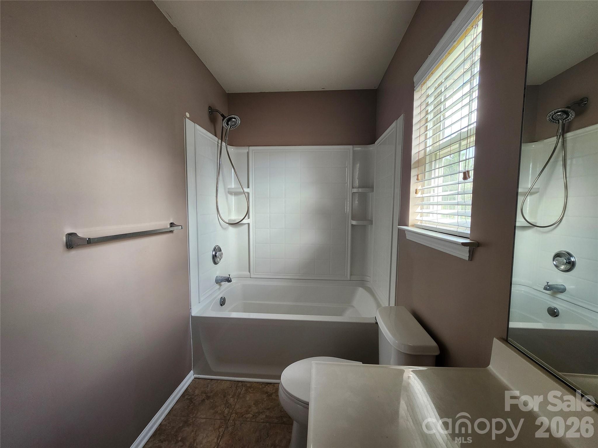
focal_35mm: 13
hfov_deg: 106.2
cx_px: 299
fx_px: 225
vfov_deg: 89.9
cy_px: 224
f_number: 2.2
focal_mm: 1.74
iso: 100
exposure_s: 1/60
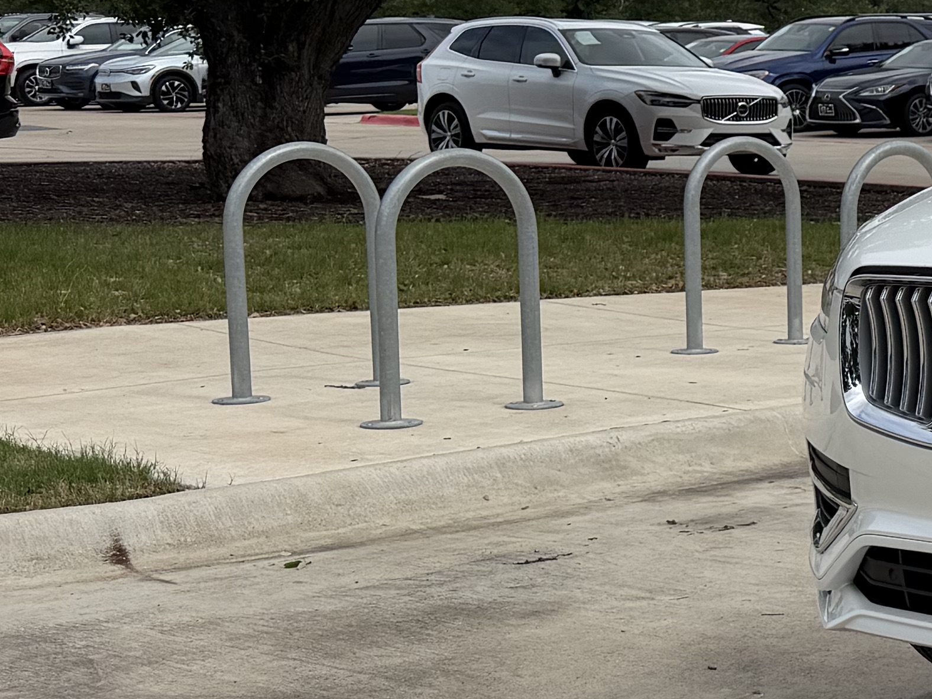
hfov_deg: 19.2
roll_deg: -2.2
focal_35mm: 87
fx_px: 2342
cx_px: 1462
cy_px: 268
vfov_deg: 17.0
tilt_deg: -6.6
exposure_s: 1/5714
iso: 80
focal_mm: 6.76
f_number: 1.78
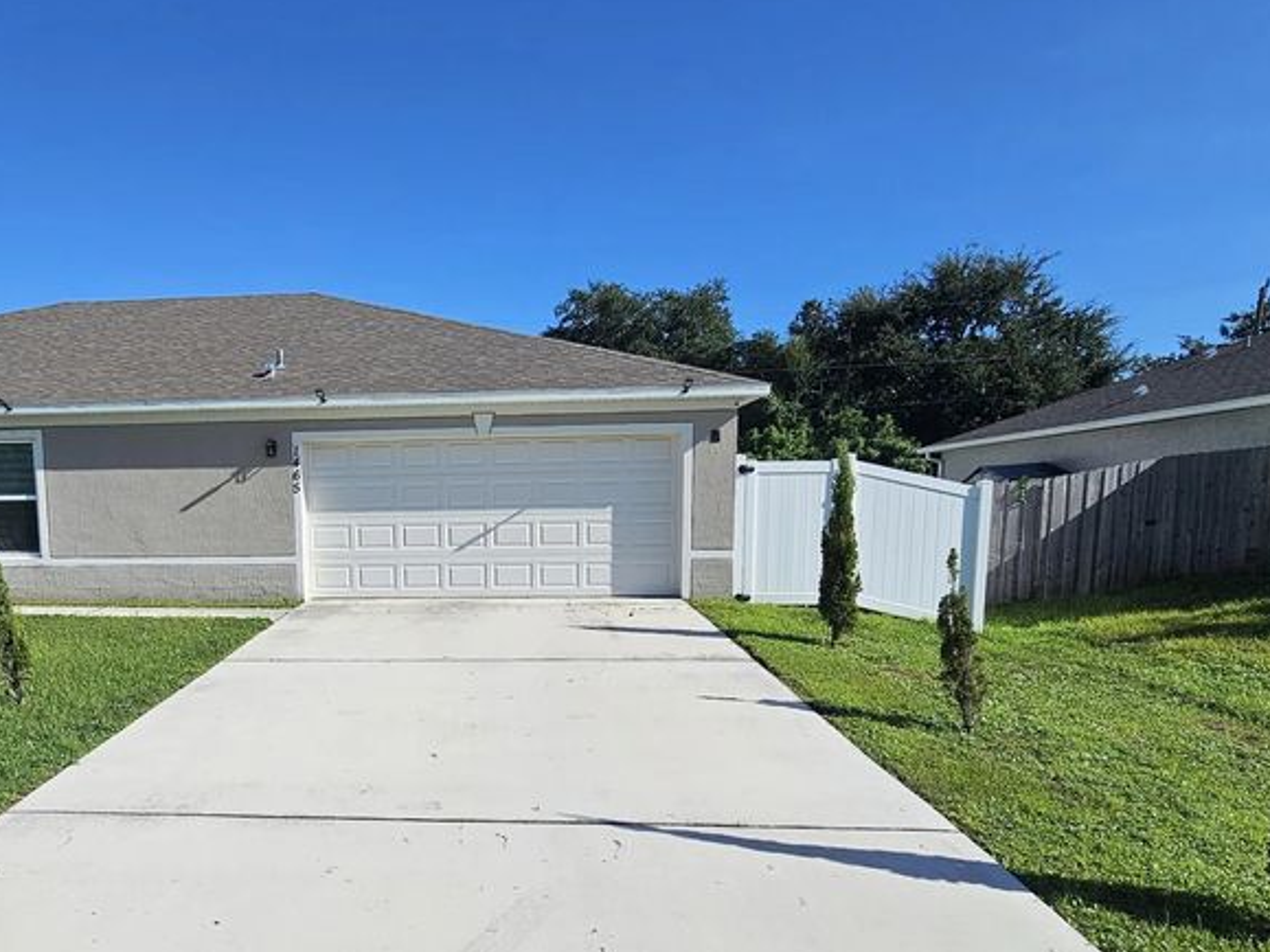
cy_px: 616
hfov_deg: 71.4
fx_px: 844
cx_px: 408
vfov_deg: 57.8
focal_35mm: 23
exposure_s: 1/4966
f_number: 2.2
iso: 50
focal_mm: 2.2
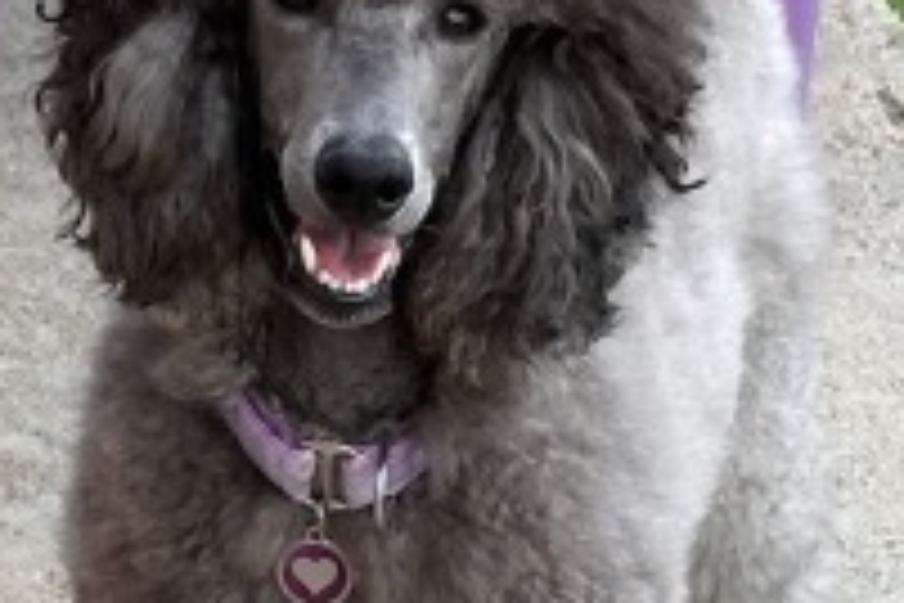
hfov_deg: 10.3
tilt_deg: -22.7
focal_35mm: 199
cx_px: 261
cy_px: 202
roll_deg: +0.9
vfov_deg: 6.9
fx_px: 4997
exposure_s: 1/190
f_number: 1.78
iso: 50
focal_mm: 6.86
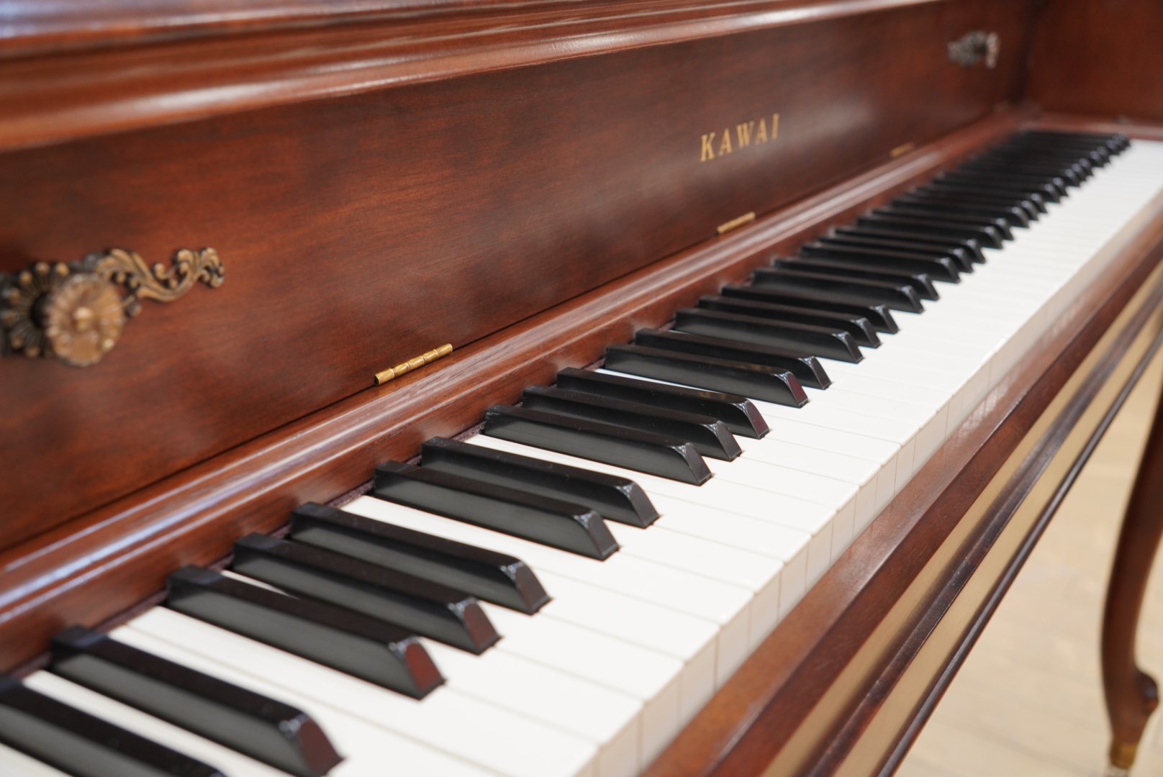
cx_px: 582
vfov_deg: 34.0
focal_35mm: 39
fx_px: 1270
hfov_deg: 49.2
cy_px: 388
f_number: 4
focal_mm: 26.2
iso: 400
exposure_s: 1/60
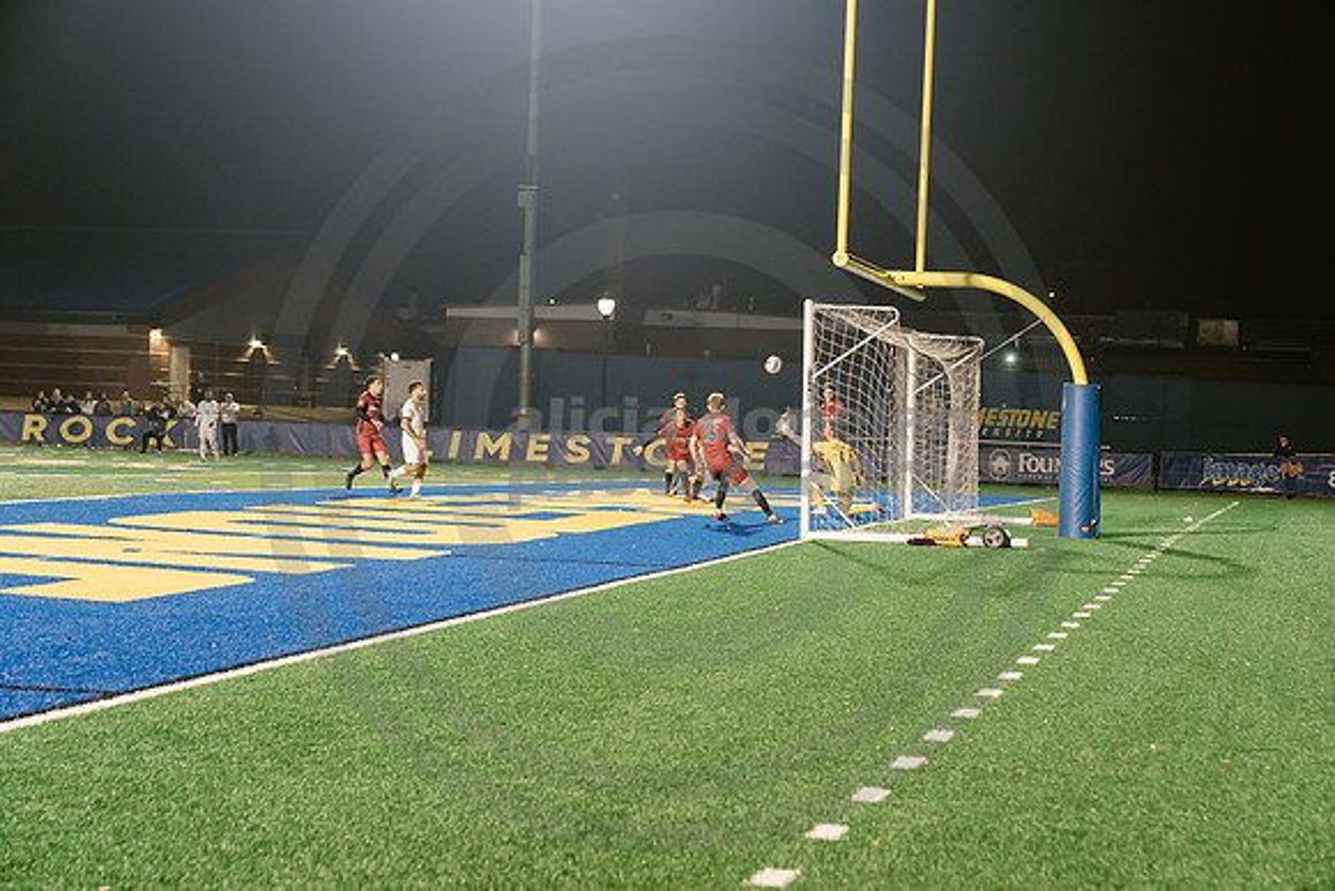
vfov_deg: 19.5
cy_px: 446
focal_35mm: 70
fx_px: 2596
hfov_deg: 28.8
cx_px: 668
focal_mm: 70
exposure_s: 1/160
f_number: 4
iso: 2500
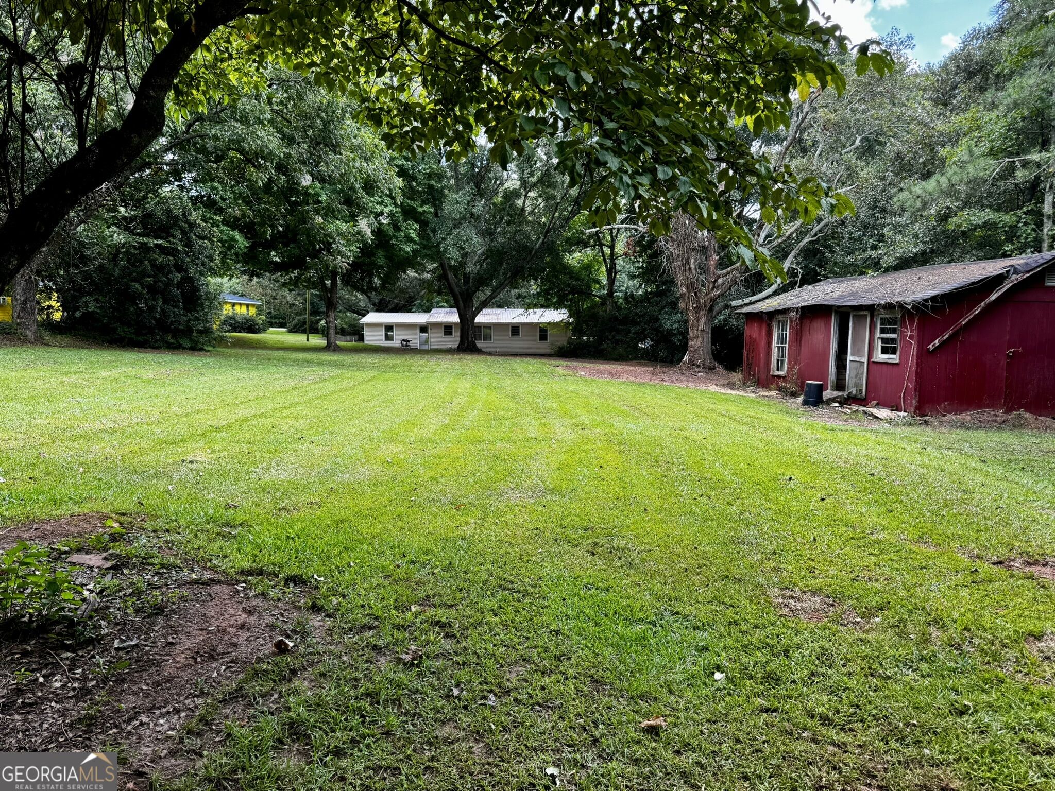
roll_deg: +0.2
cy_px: 396
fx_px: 731
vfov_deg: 56.8
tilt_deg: -6.2
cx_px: 528
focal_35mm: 24
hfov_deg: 71.6
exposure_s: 1/345
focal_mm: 6.76
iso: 80
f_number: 1.78
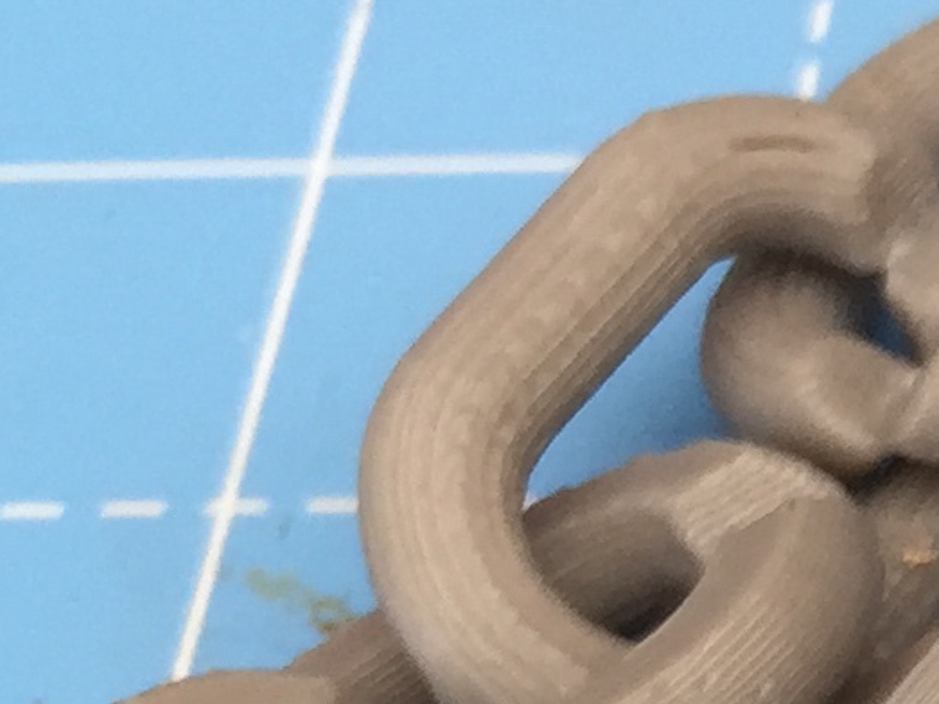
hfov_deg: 9.7
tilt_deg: -56.8
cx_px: 2217
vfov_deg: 7.8
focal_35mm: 181
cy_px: 1512
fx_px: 4909
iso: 32
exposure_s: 1/100
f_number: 2.2
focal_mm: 4.15
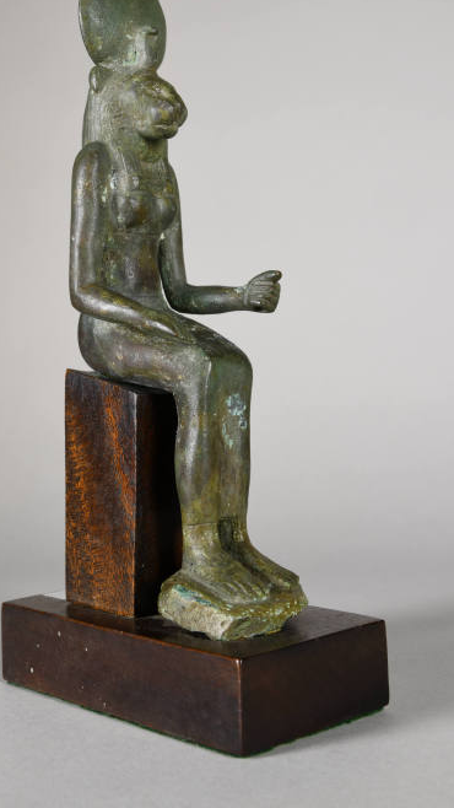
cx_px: 214
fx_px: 1177
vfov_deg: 37.8
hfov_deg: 21.8
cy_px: 385
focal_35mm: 55
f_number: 11
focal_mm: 31
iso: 250
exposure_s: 1/25
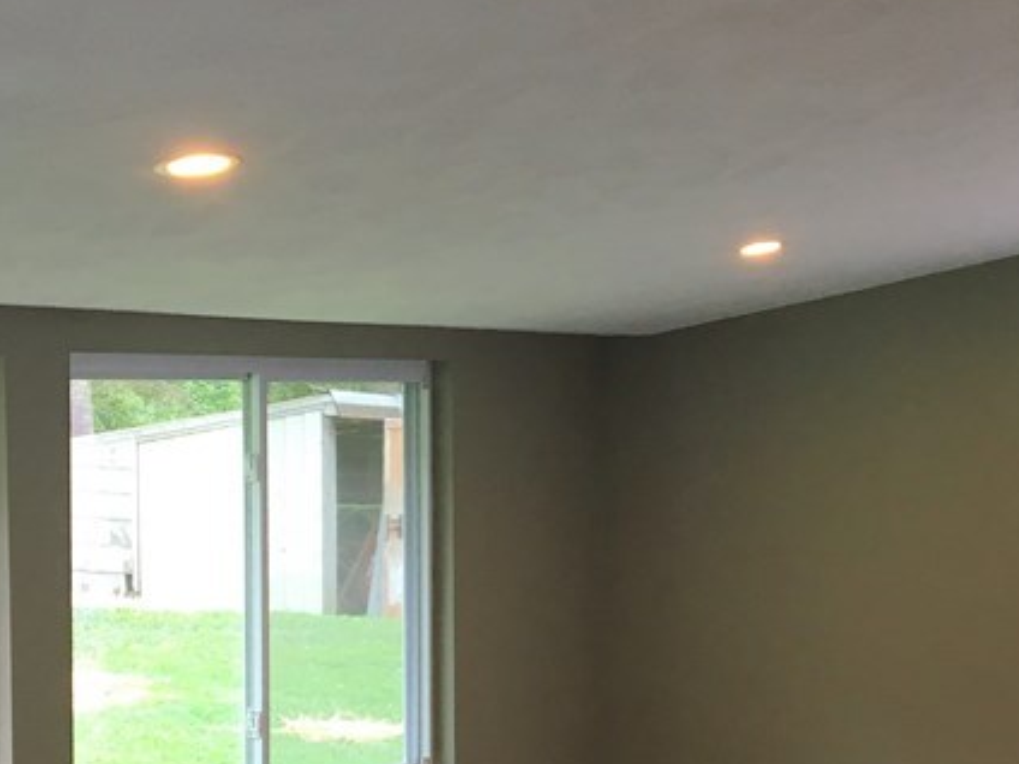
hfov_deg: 27.7
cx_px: 631
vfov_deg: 20.9
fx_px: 2061
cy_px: 511
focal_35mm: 70
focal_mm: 4.15
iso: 25
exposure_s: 1/30
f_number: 2.2
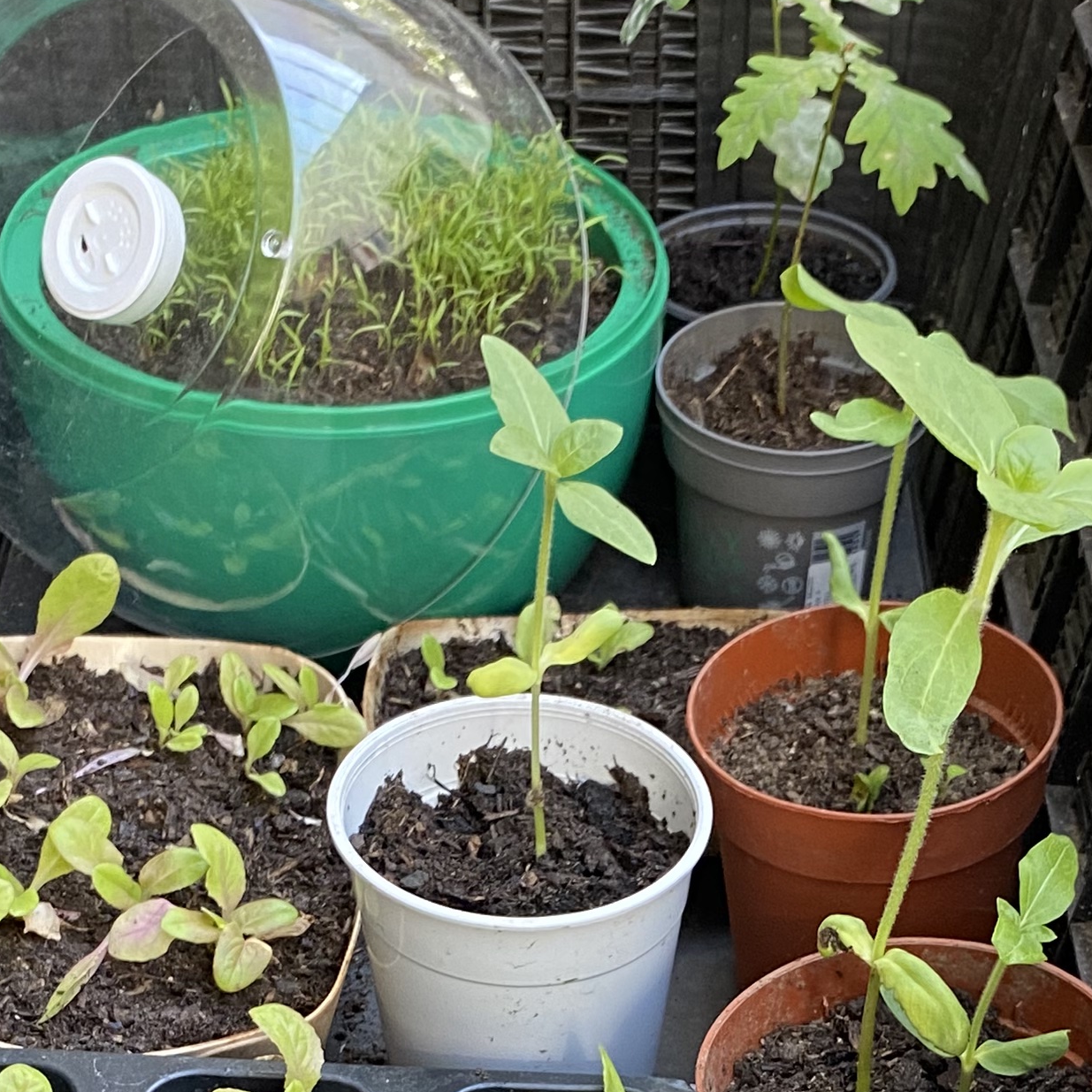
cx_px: 653
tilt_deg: -45.7
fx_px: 2677
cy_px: 1332
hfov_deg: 23.0
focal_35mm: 75
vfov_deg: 21.3
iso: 125
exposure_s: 1/95
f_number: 1.8
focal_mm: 4.25
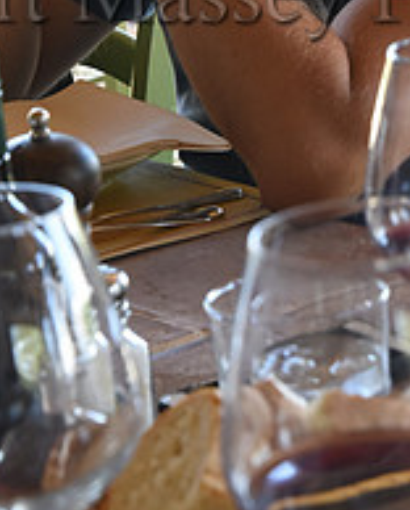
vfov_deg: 12.4
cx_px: 372
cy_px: 0
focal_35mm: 154
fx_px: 2329
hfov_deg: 10.0
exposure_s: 1/125
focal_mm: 55
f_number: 9
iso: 2000
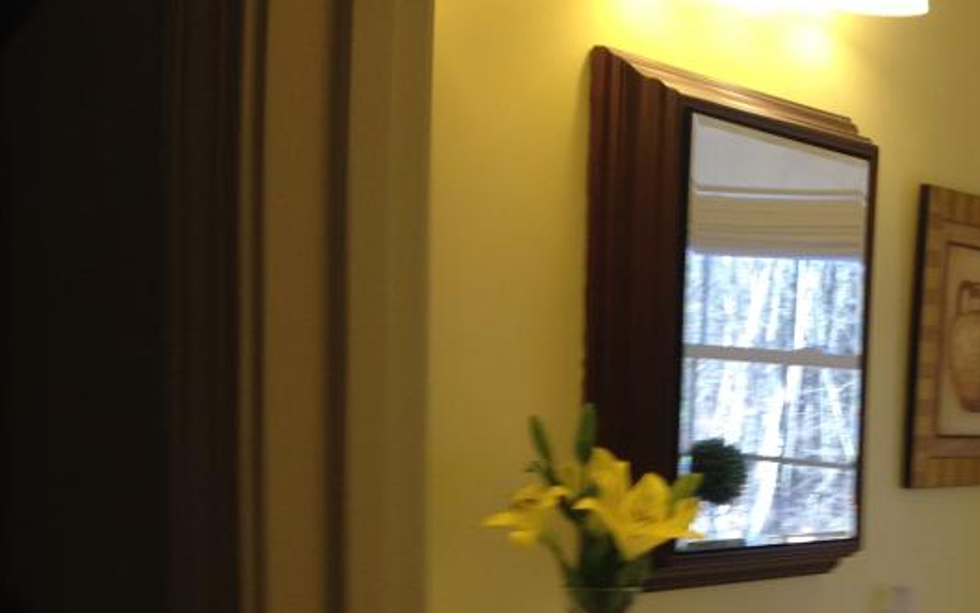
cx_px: 852
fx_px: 1923
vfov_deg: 17.9
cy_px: 503
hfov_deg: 27.7
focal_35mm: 72
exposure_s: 1/120
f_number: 2.4
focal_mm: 4.28
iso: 80
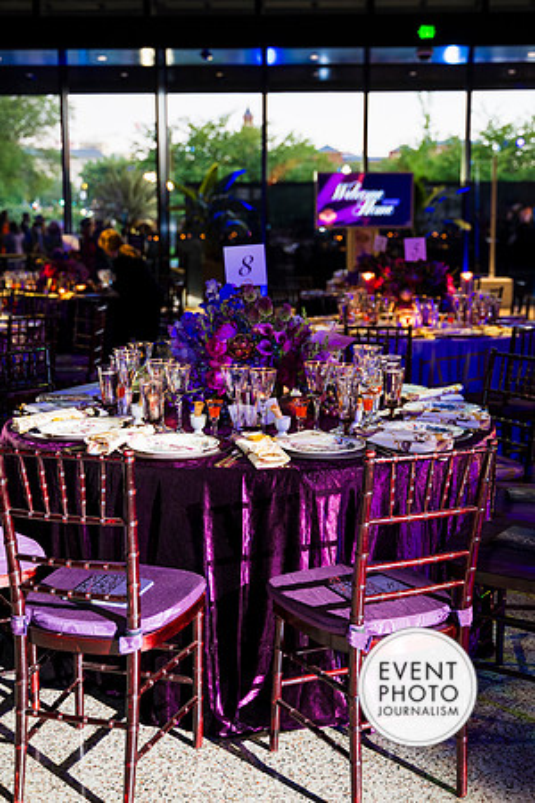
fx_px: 958
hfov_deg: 31.2
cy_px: 402
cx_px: 268
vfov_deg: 45.4
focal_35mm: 43
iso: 800
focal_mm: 43
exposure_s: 1/50
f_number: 2.8
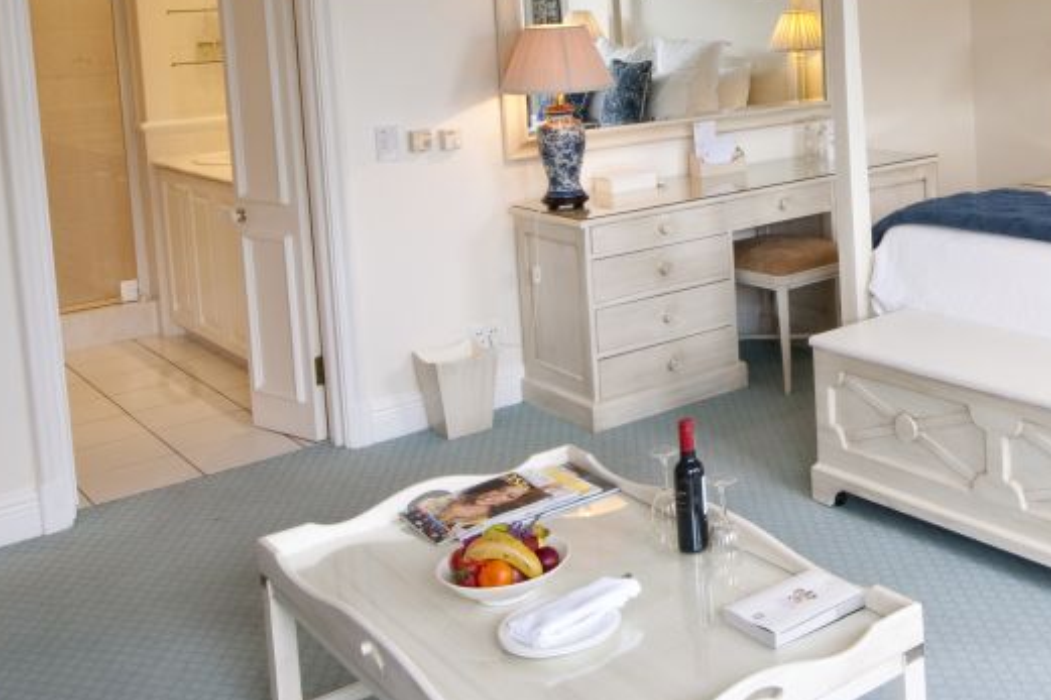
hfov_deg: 42.8
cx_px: 880
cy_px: 80
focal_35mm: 43
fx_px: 1255
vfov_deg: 29.9
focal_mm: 14
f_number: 16
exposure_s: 1/1.67
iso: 100
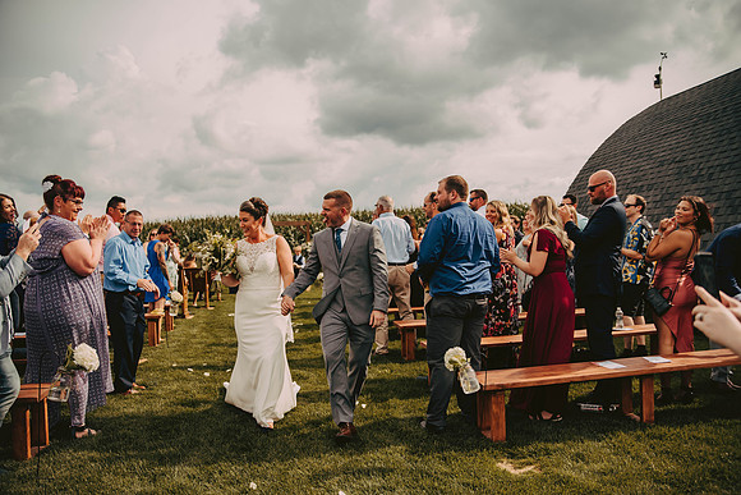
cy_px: 248
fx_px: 576
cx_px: 370
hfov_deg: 65.5
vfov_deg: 46.4
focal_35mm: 28
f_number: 2.8
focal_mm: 28
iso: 250
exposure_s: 1/2000
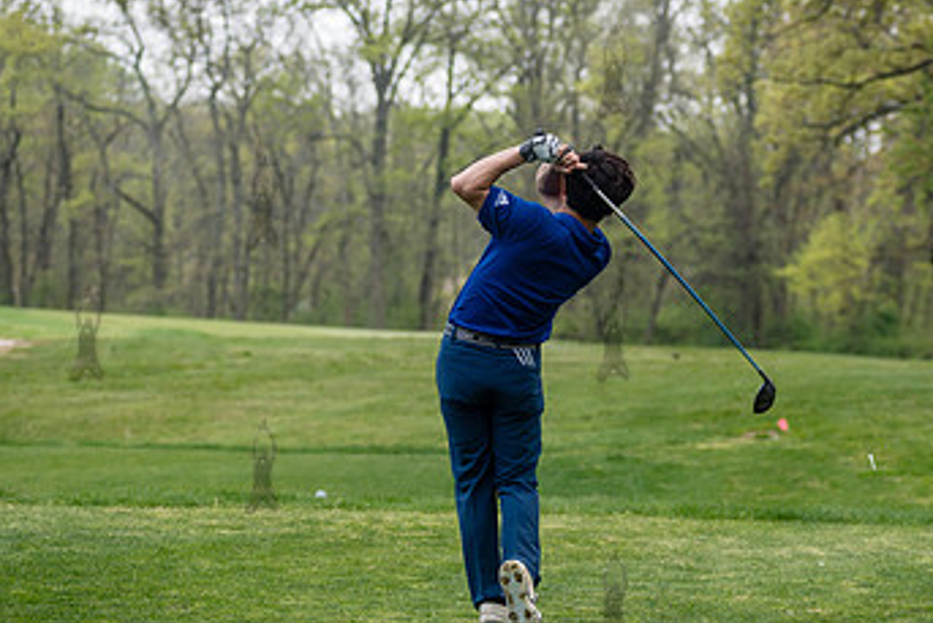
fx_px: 4382
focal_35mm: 169
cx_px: 612
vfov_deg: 8.1
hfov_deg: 12.1
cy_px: 333
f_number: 3.5
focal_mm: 100
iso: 100
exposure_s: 1/250
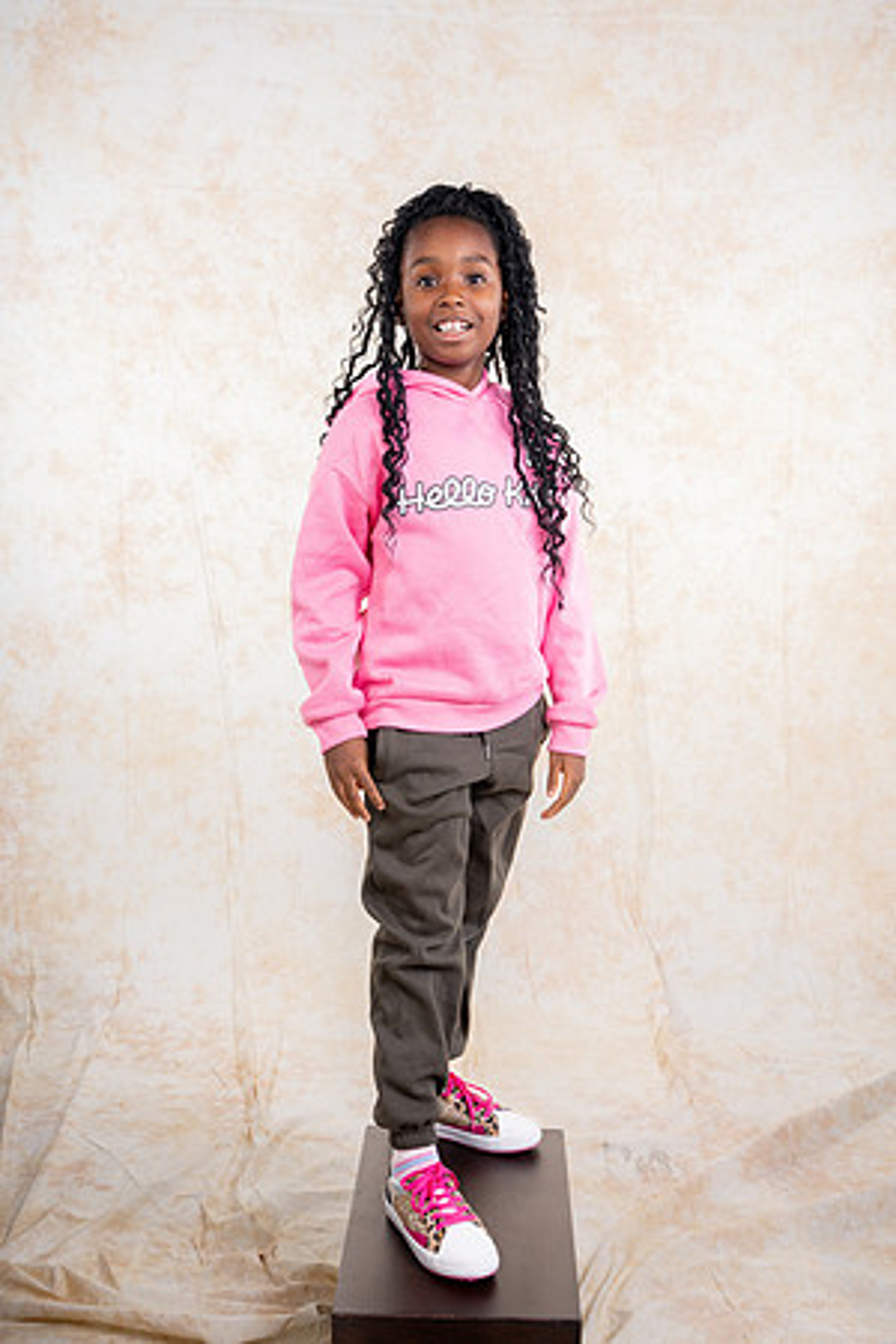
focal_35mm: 40
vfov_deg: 48.5
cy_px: 672
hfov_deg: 33.4
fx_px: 1493
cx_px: 448
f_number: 10
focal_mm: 40
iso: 125
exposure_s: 1/200
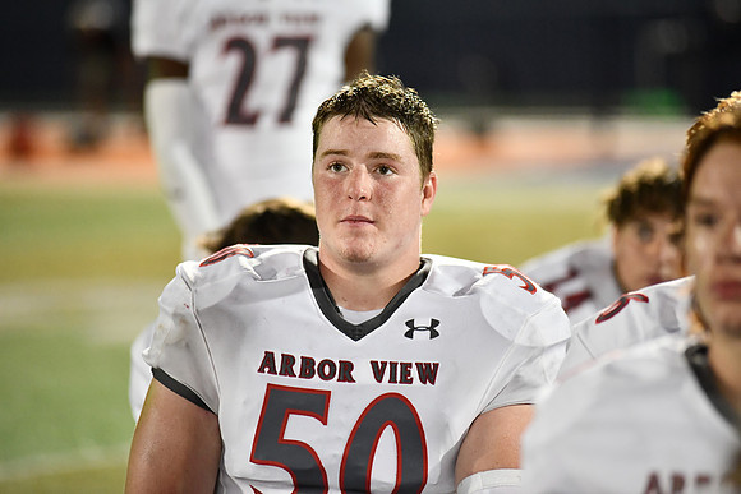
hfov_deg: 10.3
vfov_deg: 6.9
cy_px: 247
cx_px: 370
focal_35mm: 200
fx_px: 4117
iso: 5600
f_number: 2.8
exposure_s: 1/1250
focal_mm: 200
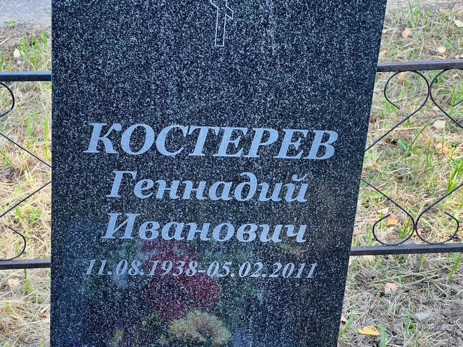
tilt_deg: -27.6
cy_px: 174
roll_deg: +0.6
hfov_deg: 25.3
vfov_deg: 19.1
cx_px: 232
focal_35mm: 77
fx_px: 1030
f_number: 2.8
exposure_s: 1/99
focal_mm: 9
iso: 80
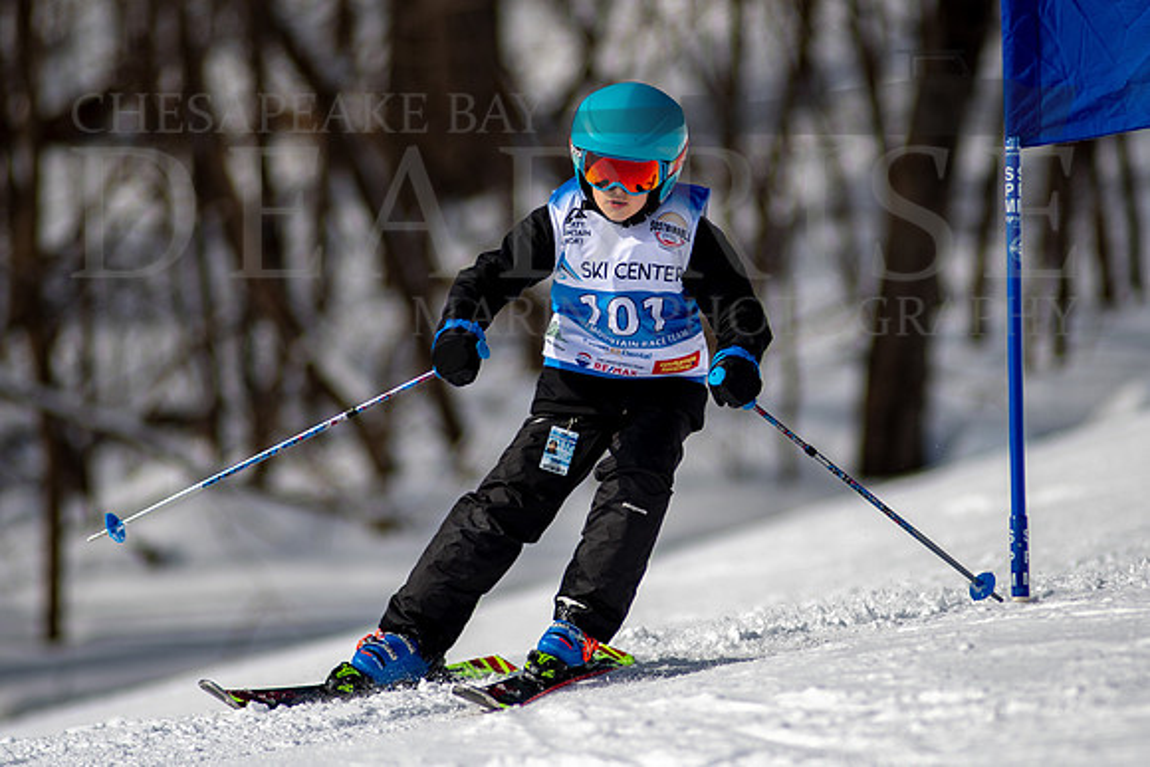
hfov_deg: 4.0
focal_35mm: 520
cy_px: 373
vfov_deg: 2.6
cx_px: 656
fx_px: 16602
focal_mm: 300
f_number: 2.8
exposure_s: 1/6400
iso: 100
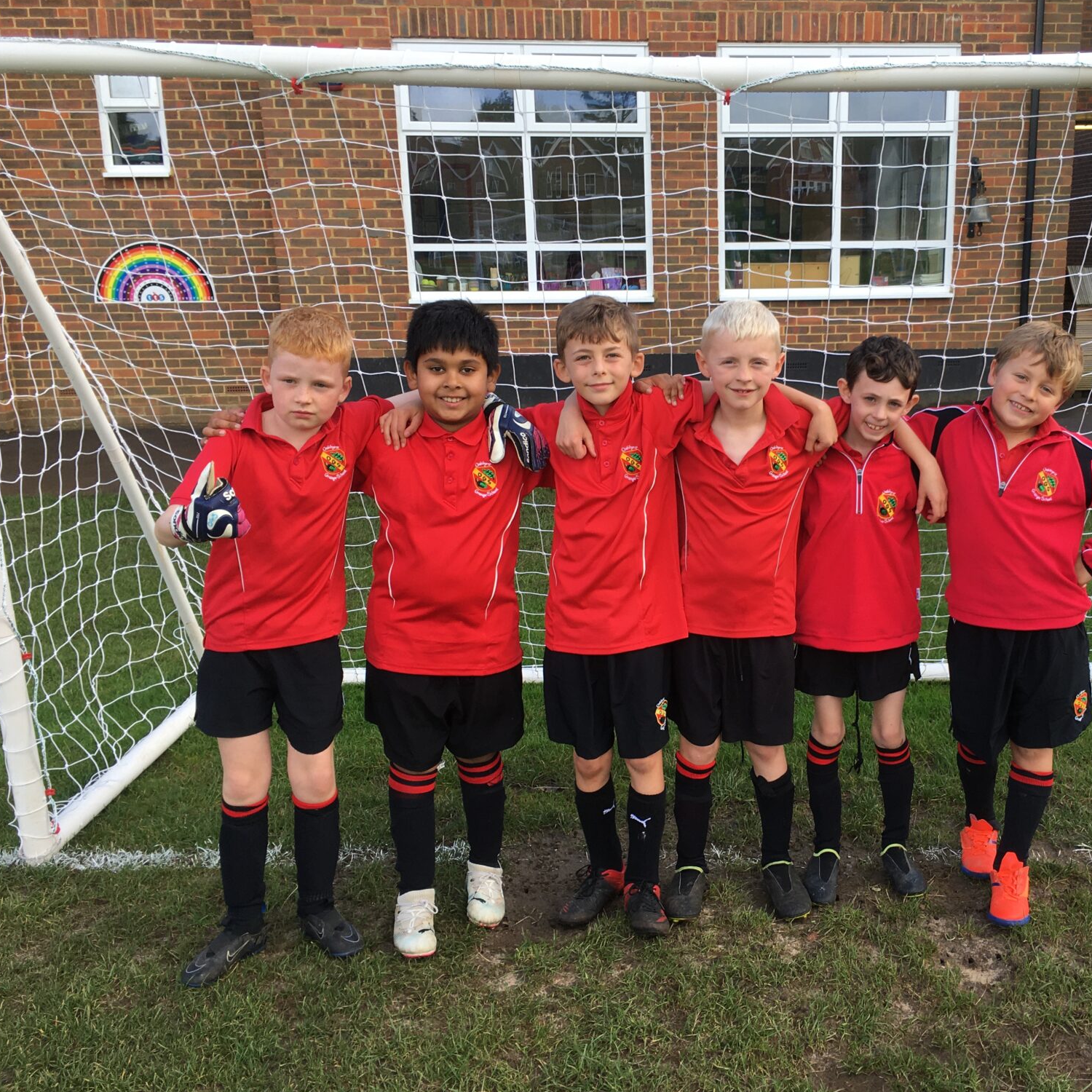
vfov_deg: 47.2
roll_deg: -0.5
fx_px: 1249
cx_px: 713
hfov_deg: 46.6
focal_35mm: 35
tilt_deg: -12.0
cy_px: 551
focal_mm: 4.15
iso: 25
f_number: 2.2
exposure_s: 1/267
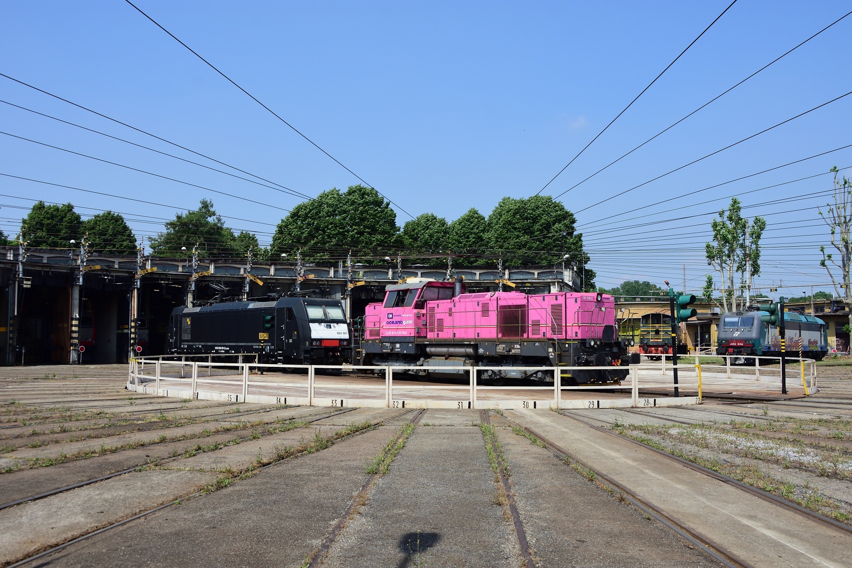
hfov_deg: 57.2
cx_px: 426
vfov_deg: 39.9
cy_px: 284
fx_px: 781
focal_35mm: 33
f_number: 7.1
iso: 200
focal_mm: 22
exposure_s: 1/800
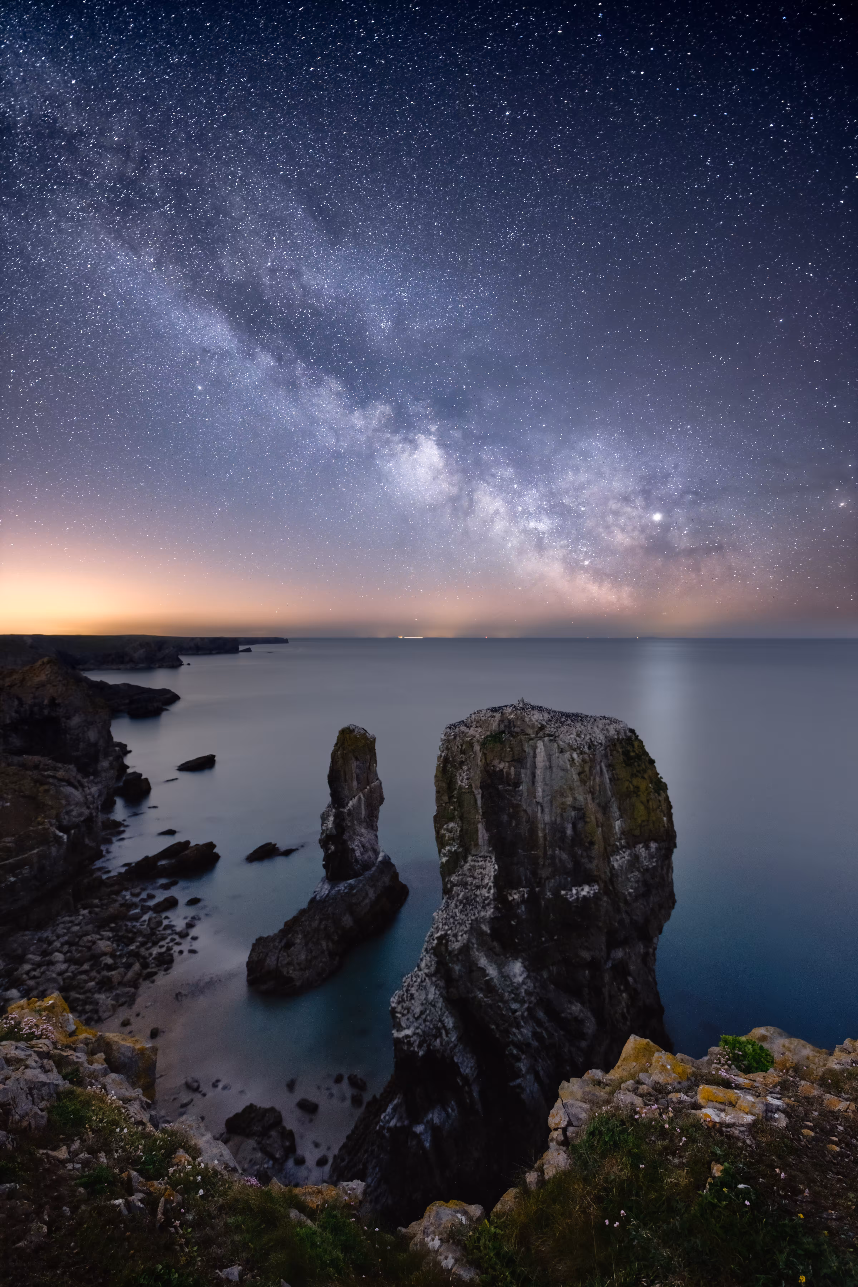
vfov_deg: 104.3
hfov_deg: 81.2
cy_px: 644
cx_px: 429
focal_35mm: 14
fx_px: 500
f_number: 2.8
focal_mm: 14
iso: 400
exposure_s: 391
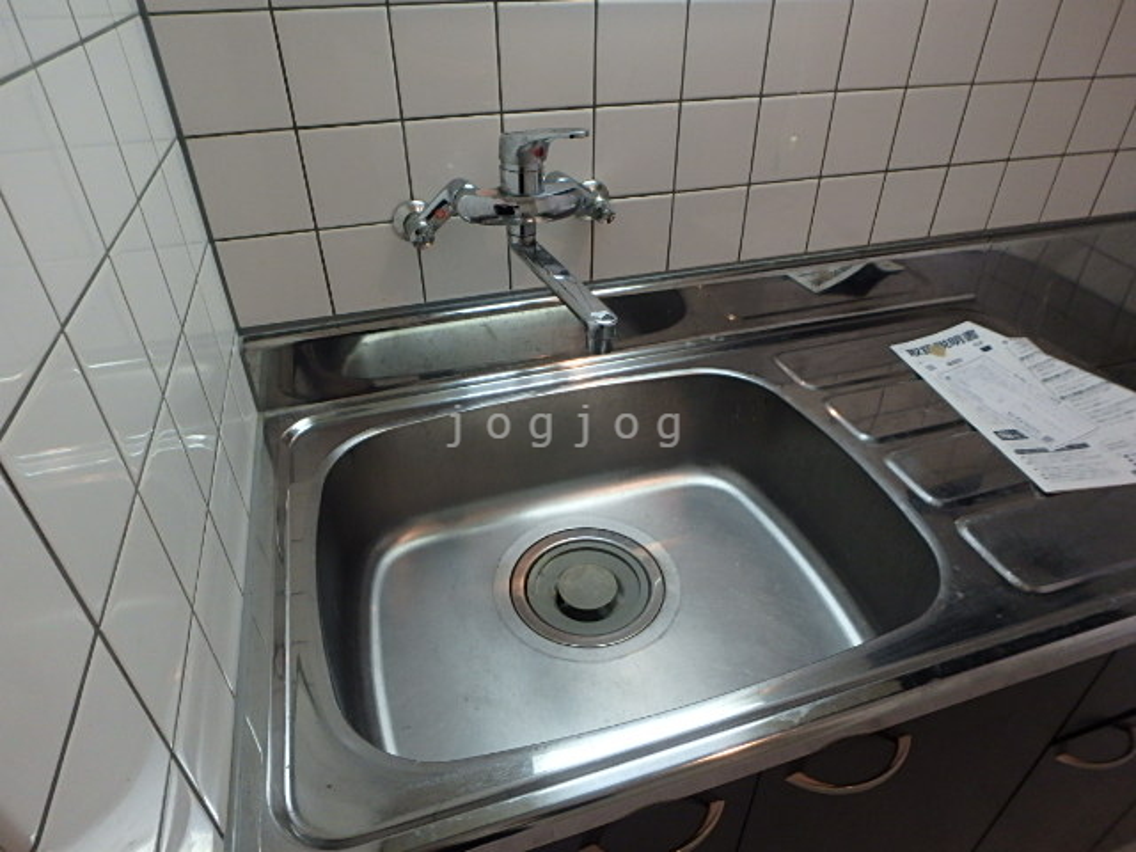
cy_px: 426
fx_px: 689
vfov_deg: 63.4
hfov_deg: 79.0
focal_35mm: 21
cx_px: 568
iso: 250
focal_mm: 3.7
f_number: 3.5
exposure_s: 1/30
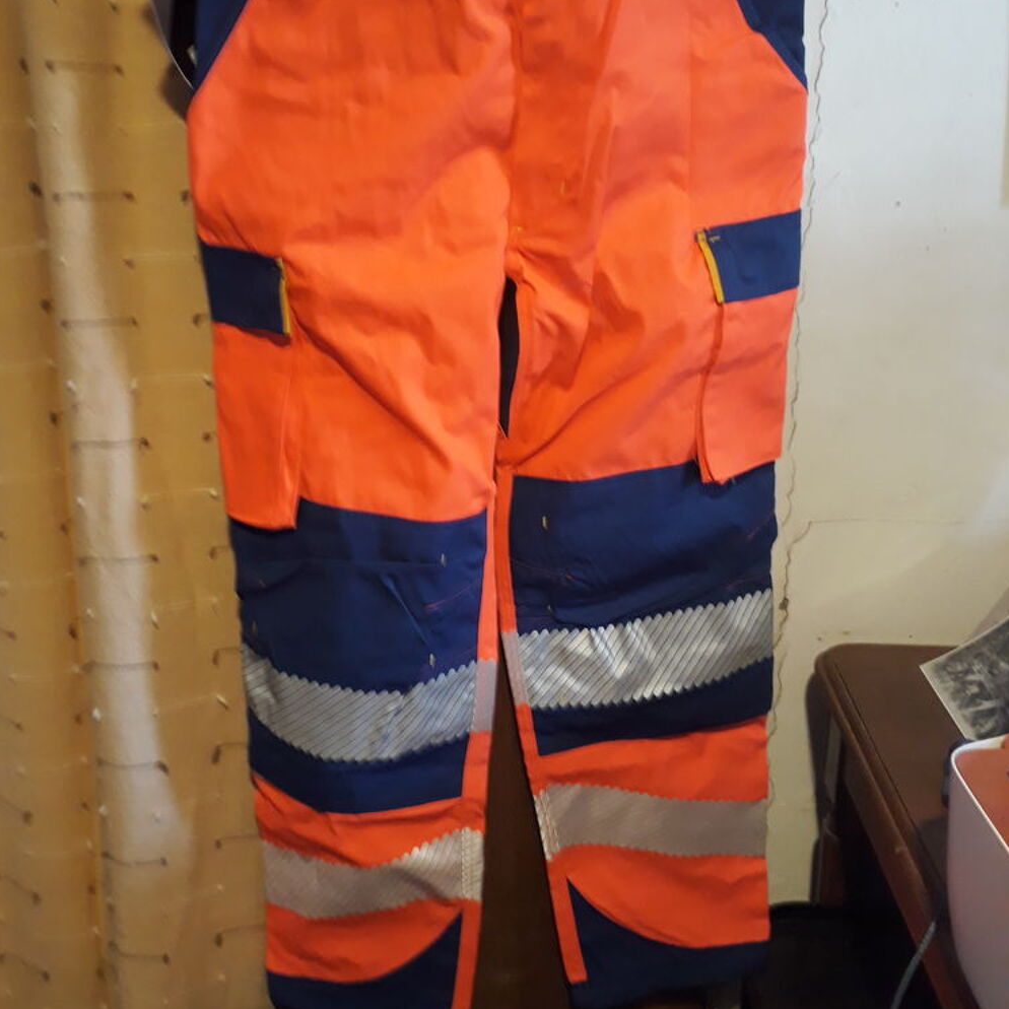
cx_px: 506
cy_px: 399
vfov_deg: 50.7
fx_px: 1055
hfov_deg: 51.1
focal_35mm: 32
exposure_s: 1/17
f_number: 1.9
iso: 200
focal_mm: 3.6
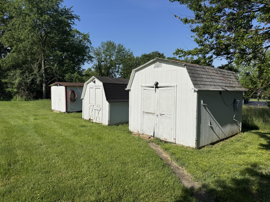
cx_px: 135
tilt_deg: -4.7
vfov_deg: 56.8
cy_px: 101
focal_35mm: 24
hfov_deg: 71.6
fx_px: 187
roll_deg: +1.4
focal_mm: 6.76
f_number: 1.78
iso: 80
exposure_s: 1/9009
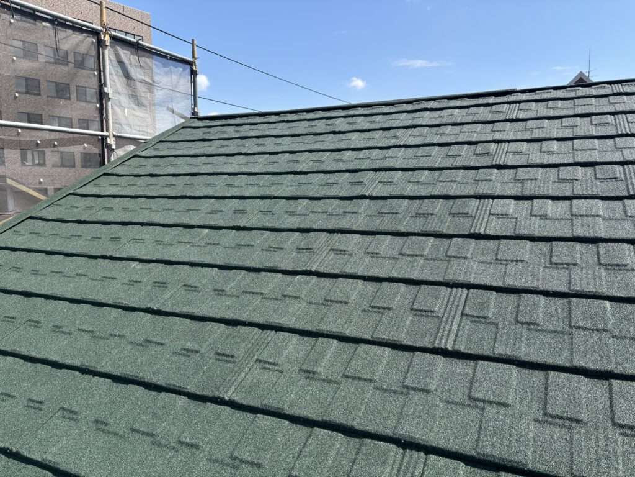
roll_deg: +1.1
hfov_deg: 67.3
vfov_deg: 53.1
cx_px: 318
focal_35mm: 26
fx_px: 477
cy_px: 238
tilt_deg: -5.7
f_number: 1.6
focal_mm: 5.96
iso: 50
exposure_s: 1/2193
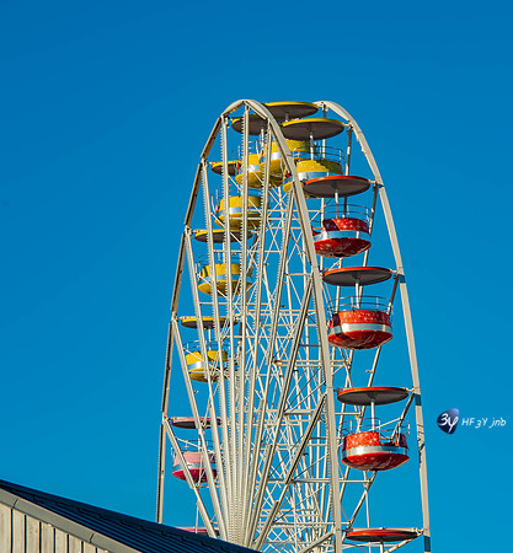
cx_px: 300
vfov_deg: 8.8
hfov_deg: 8.2
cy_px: 276
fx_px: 3584
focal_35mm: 205
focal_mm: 155
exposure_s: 1/250
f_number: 8
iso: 100
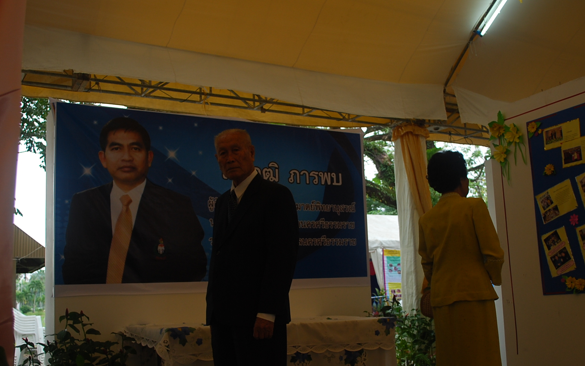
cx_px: 308
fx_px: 606
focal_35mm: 38
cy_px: 217
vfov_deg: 33.5
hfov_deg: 51.5
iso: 200
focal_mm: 20
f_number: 4.5
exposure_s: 1/100
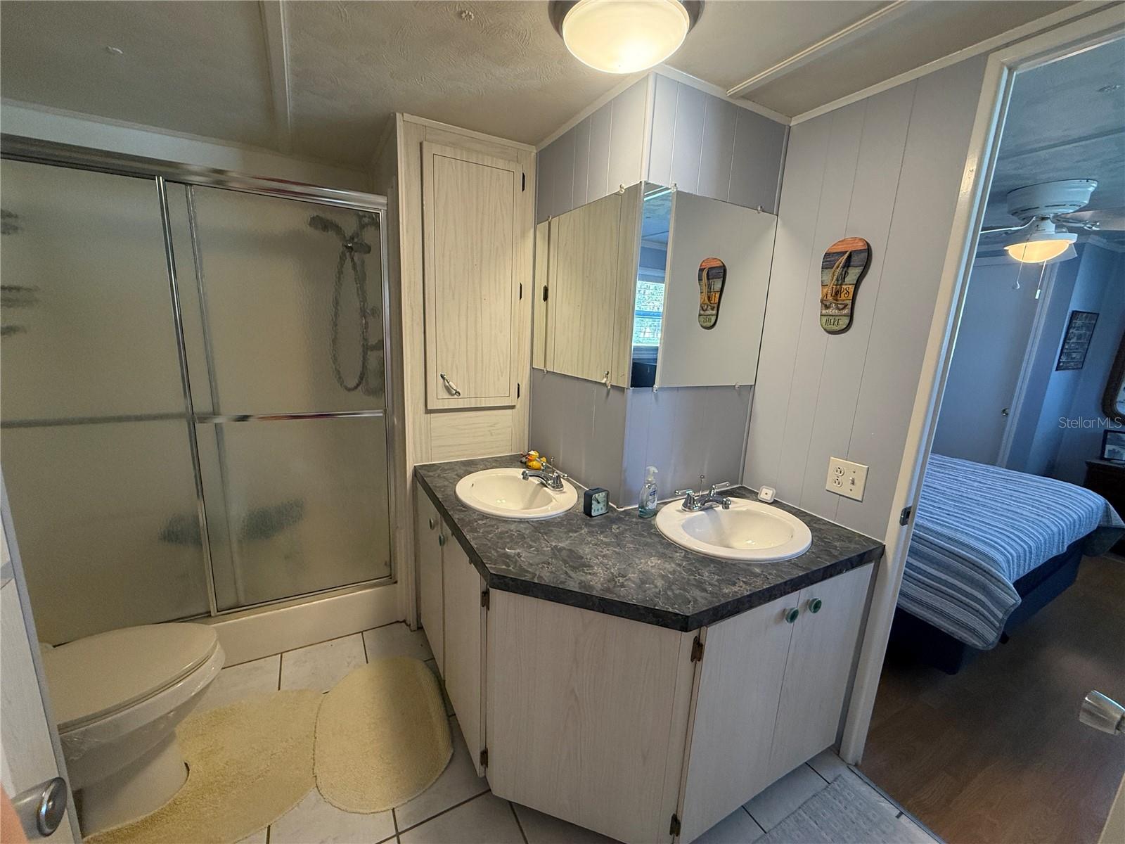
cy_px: 422
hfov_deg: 102.1
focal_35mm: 14
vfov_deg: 85.7
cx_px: 562
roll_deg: -2.8
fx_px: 455
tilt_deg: -11.8
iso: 200
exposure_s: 1/120
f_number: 2.2
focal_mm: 2.22
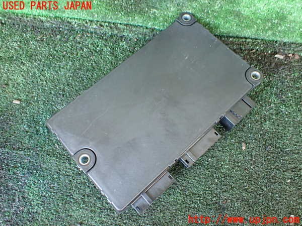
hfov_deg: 60.0
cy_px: 113
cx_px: 151
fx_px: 262
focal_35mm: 30
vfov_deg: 46.8
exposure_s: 1/80
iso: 800
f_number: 2.3
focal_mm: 5.4
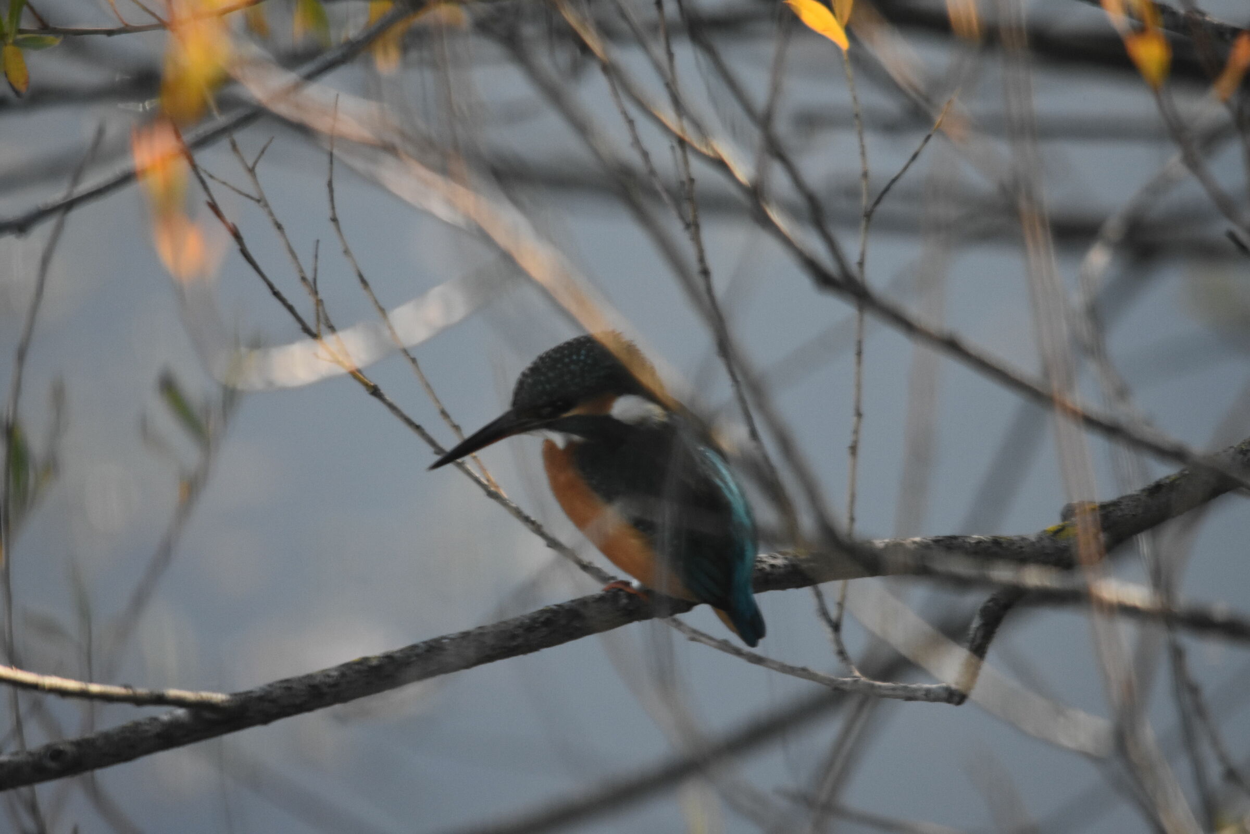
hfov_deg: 3.1
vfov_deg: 2.0
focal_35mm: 675
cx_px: 625
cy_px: 417
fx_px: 23436
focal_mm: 450
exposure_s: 1/1000
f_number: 6.3
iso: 1600
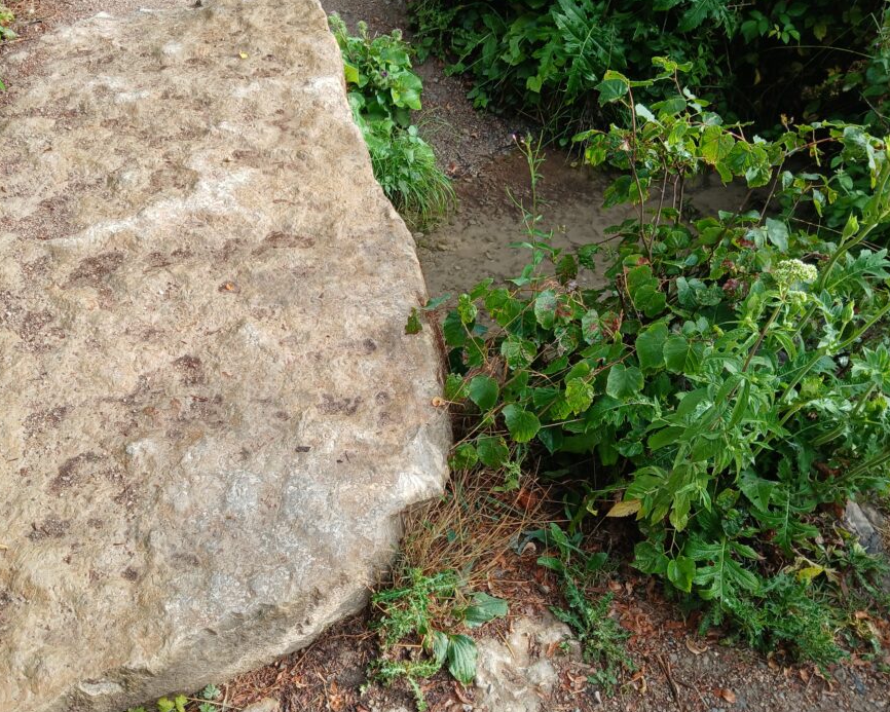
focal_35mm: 30
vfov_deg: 48.5
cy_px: 355
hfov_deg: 58.5
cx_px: 373
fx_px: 790
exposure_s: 1/100
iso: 20
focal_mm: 3.98
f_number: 1.8
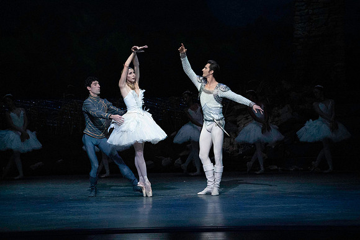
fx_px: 1890
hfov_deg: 10.9
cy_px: 120
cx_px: 180
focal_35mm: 189
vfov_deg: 7.3
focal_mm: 189
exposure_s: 1/400
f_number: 5
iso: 25600
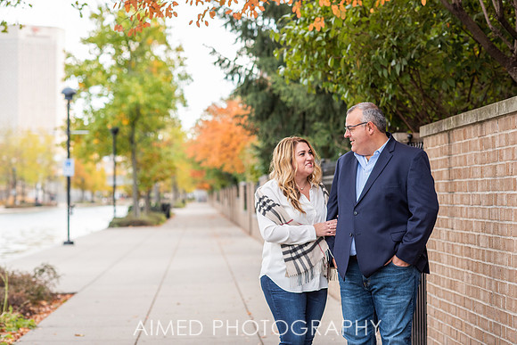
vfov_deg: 16.1
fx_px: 1221
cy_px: 172
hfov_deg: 23.9
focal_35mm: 85
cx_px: 258
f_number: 3.2
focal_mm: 85
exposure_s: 1/250
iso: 640
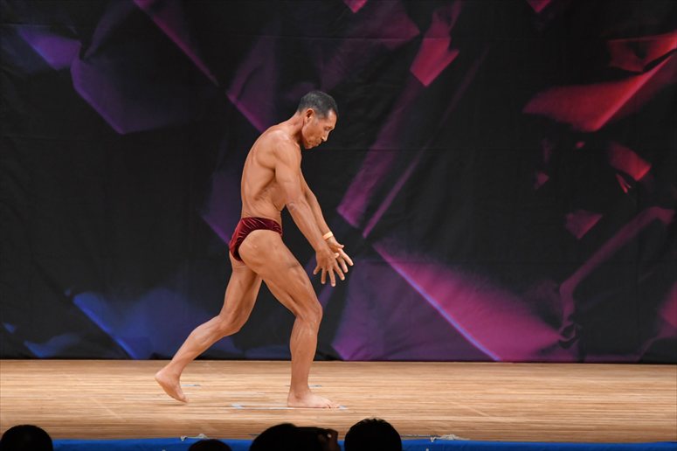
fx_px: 5075
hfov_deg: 7.6
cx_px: 338
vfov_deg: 5.1
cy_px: 226
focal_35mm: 270
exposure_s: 1/400
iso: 3200
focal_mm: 180
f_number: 5.6
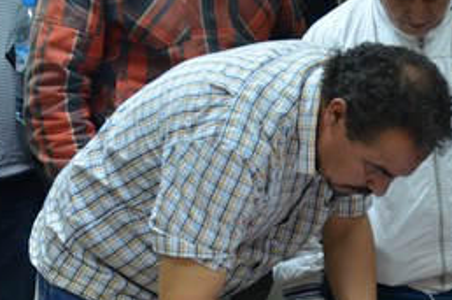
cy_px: 147
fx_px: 1632
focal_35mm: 130
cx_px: 408
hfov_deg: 15.6
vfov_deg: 10.5
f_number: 4.2
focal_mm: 35
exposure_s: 1/60
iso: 720
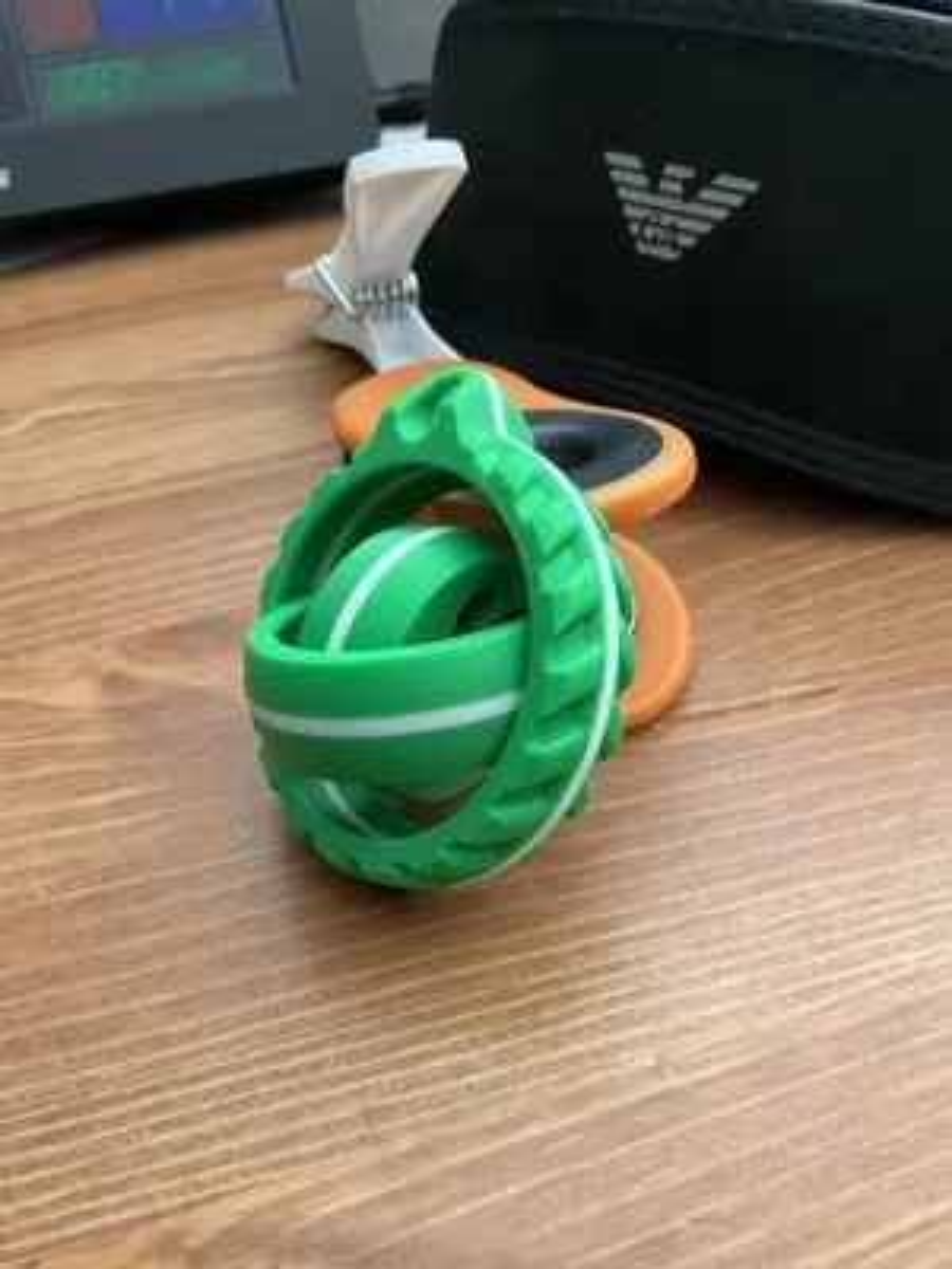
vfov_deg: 61.7
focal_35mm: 29
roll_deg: +5.3
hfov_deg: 48.2
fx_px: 1063
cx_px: 476
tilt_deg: -40.6
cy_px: 634
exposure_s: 1/42
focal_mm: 3
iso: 320
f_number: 1.8
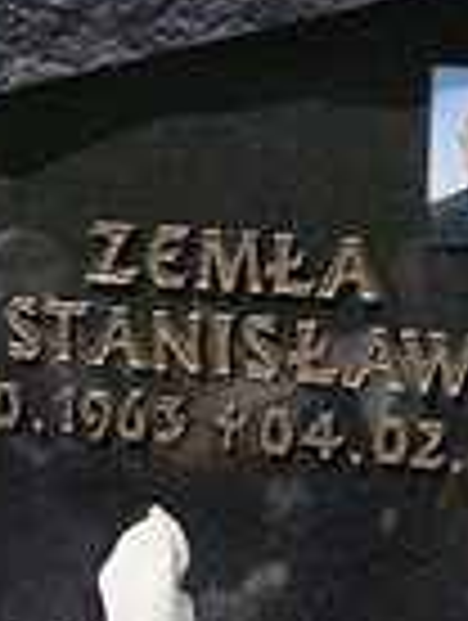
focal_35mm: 136
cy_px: 274
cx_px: 194
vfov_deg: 14.5
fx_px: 2444
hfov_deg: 10.9
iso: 50
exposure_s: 1/1354
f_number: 1.65
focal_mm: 6.14
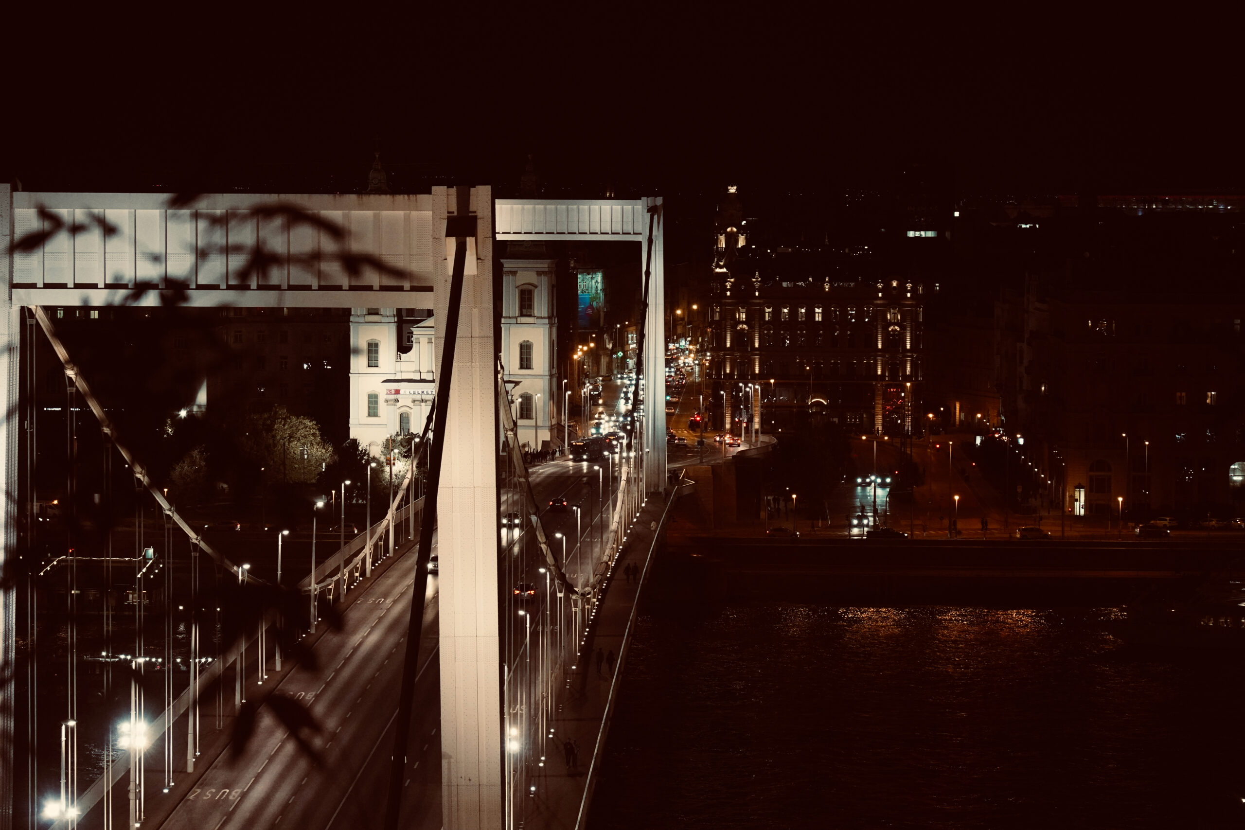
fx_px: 3631
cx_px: 622
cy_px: 415
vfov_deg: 13.0
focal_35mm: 105
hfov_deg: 19.5
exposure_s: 1/125
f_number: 4
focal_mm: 70
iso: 5000
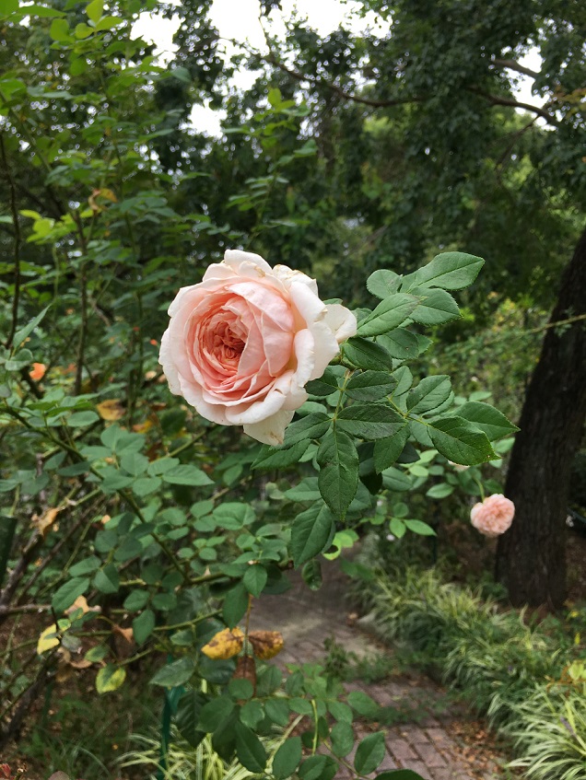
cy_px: 390
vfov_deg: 61.6
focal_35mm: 29
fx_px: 654
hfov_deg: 48.3
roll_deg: -0.4
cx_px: 293
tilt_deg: +0.8
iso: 25
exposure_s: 1/370
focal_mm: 4.15
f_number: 2.2
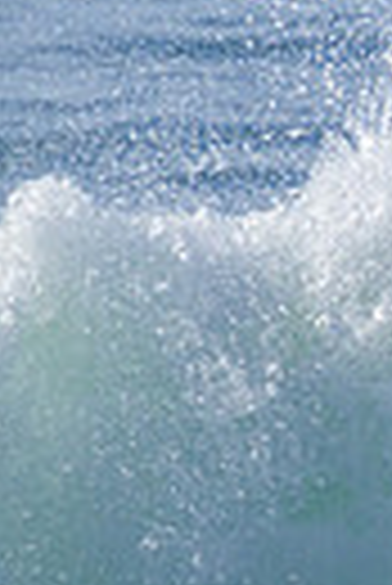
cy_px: 304
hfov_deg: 0.4
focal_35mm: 3565
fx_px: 58069
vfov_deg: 0.6
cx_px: 969
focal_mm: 800
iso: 640
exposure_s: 1/2000
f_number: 11
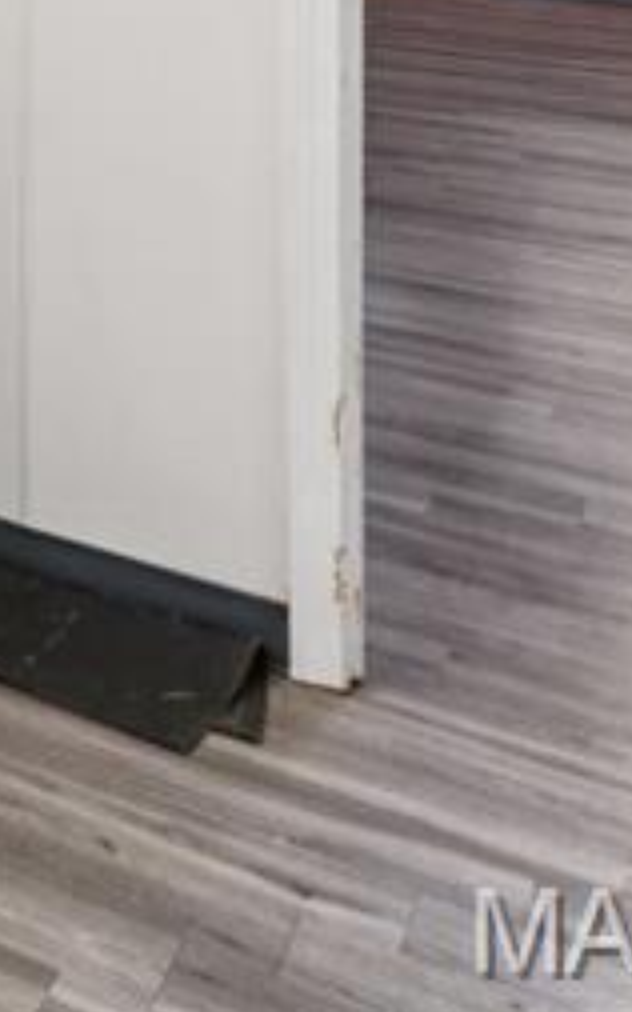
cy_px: -348
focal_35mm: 66
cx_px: -1176
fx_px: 1831
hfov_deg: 11.9
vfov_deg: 25.8
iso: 320
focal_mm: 16.1
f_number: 13
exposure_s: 1/8
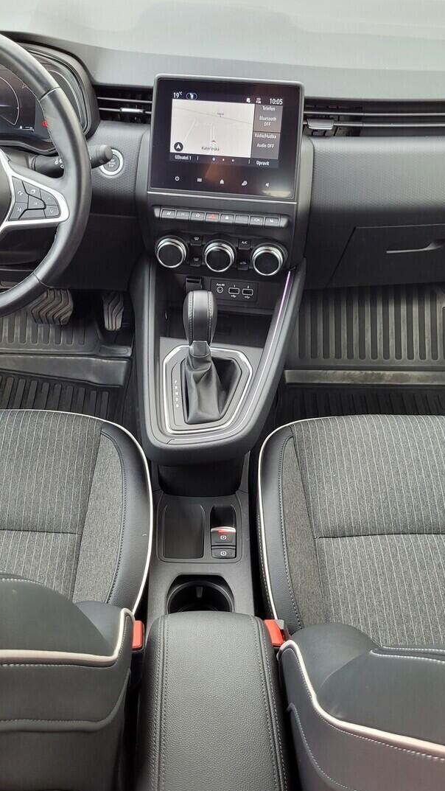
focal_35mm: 38
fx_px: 797
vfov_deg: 52.8
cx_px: 200
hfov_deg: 31.2
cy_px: 397
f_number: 1.8
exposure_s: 1/100
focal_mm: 5.4
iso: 64
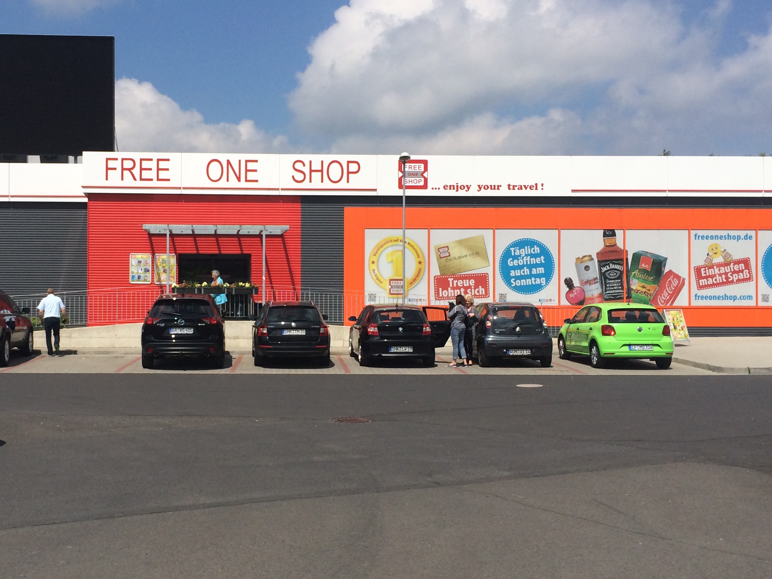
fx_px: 1070
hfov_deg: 39.2
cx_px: 262
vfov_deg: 30.3
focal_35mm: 48
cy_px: 298
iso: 40
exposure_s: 1/3731
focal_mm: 4.12
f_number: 2.2
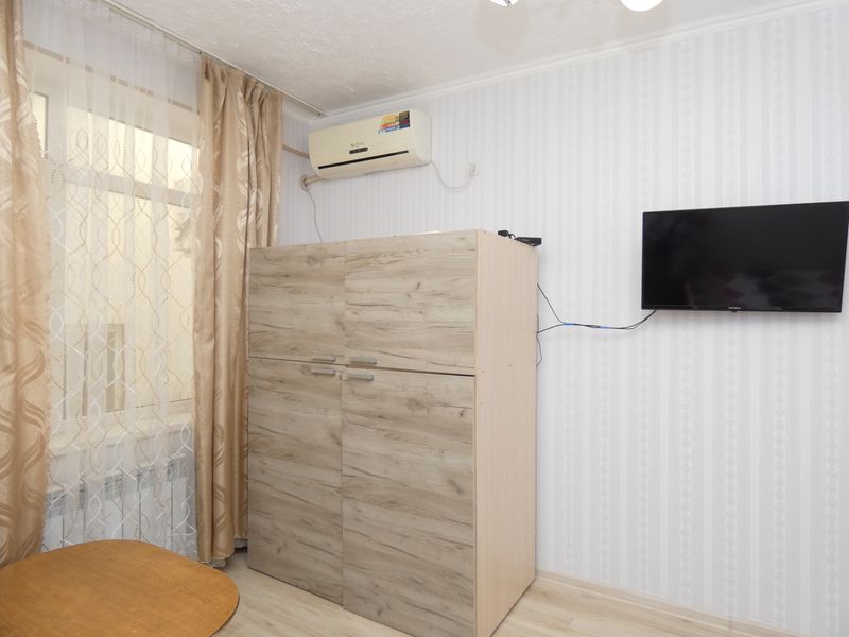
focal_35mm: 20
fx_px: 491
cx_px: 424
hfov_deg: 81.7
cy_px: 318
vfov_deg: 66.0
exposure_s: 1/60
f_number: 2.8
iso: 80
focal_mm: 3.6
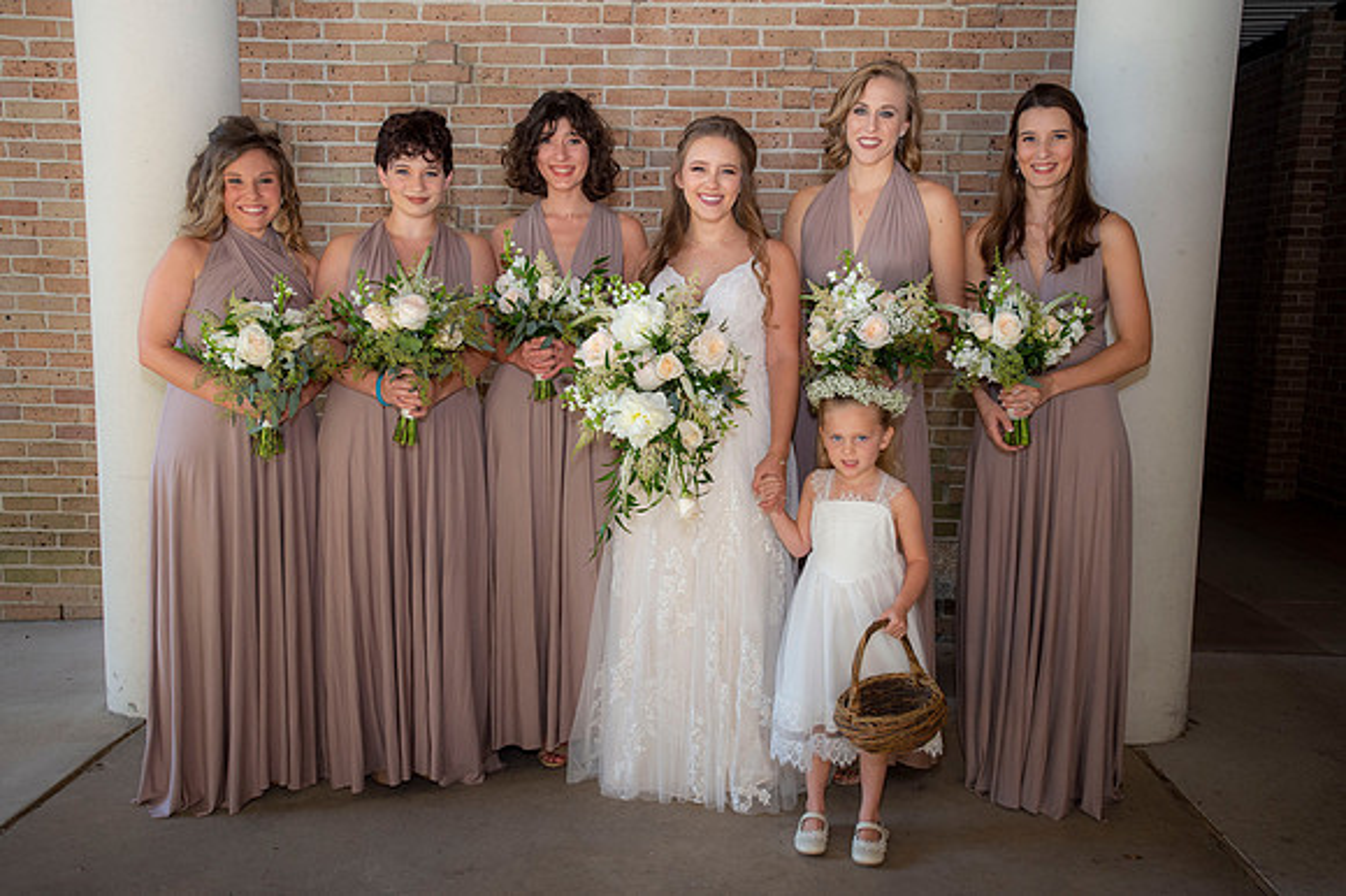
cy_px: 448
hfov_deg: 58.7
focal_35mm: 32
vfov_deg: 41.1
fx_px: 1196
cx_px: 673
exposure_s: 1/400
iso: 1250
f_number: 4
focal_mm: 32
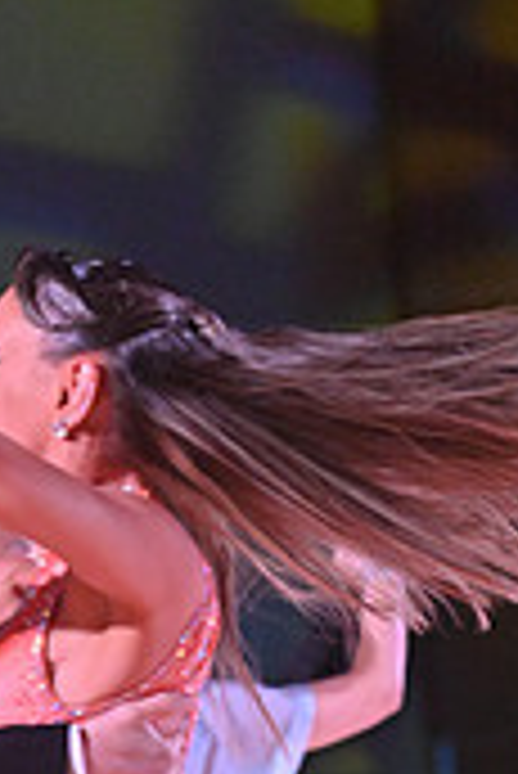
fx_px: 9800
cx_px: 43
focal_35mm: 455
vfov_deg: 4.5
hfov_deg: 3.0
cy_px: 1116
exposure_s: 1/400
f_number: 5
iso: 4000
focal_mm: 135
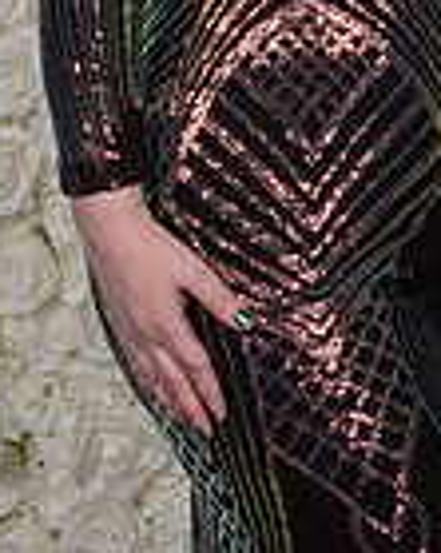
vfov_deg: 10.5
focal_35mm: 180
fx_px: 2940
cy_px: -168
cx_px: 782
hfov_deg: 8.3
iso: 400
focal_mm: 41
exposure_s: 1/200
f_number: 5.6
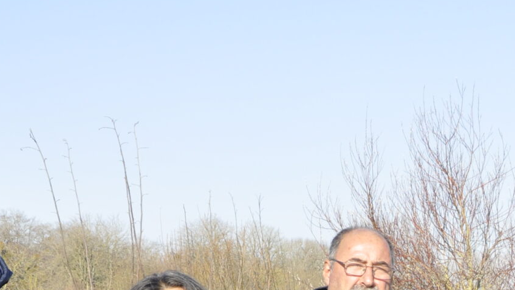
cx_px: 613
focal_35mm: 161
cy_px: 410
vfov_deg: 7.4
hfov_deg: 13.0
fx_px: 2199
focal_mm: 34
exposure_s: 1/320
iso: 250
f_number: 8
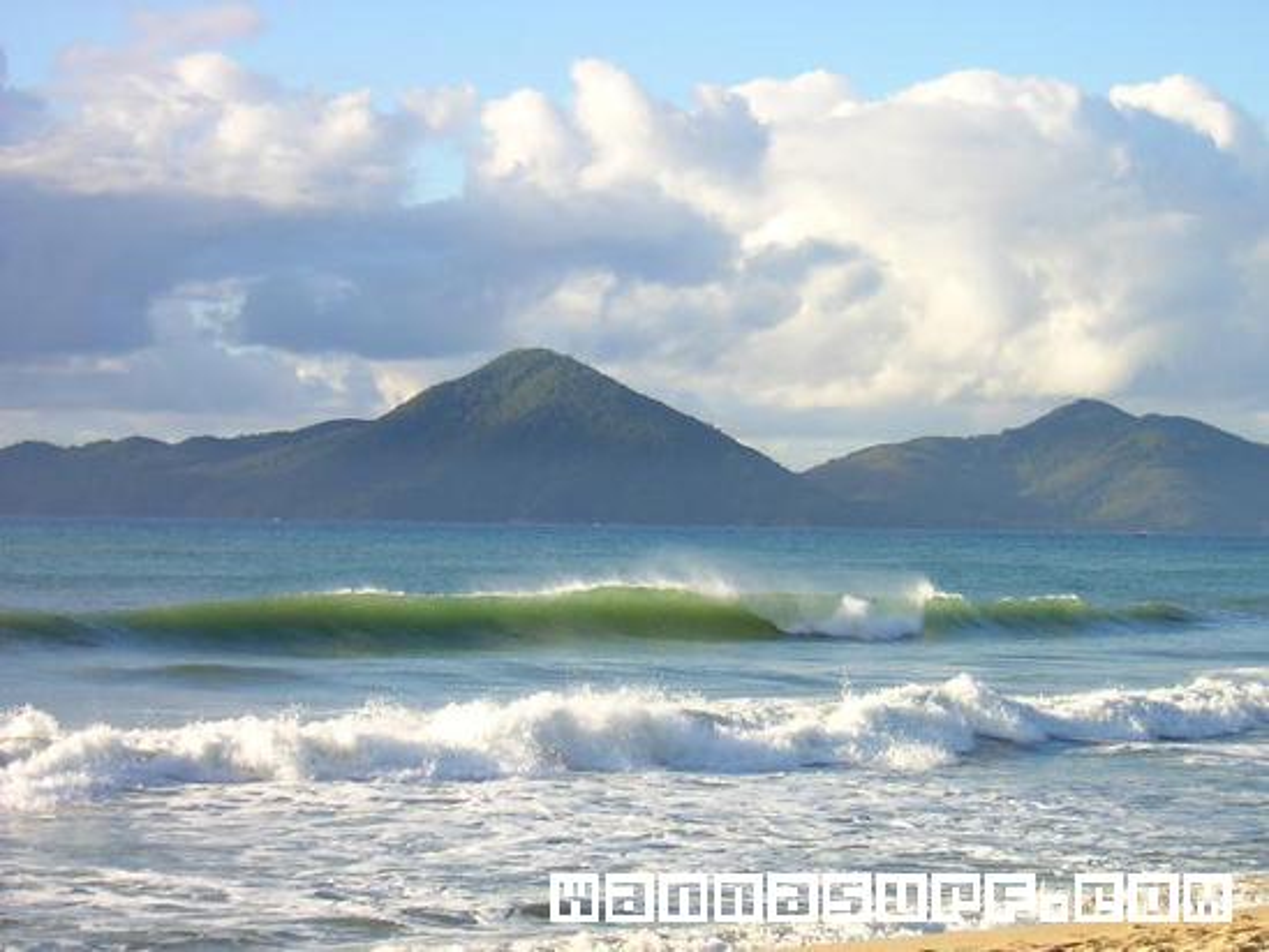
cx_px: 634
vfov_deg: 13.7
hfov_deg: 18.2
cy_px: 476
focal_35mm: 108
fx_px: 3960
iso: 100
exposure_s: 1/212
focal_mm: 14.1
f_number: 4.7
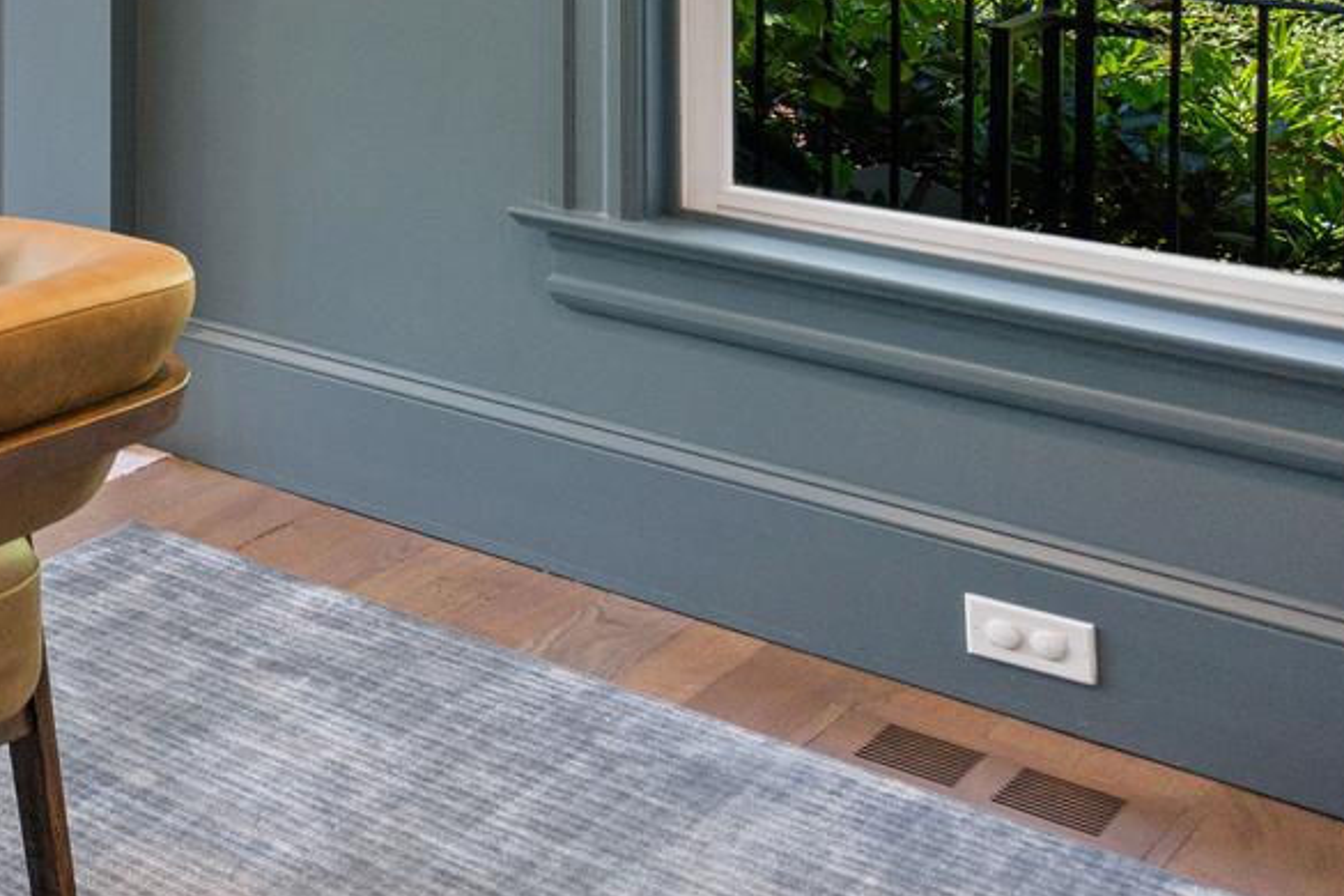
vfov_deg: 21.0
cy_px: -393
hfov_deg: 23.3
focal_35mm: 56
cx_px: -937
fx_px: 2091
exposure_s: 1/60
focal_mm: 16
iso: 400
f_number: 4
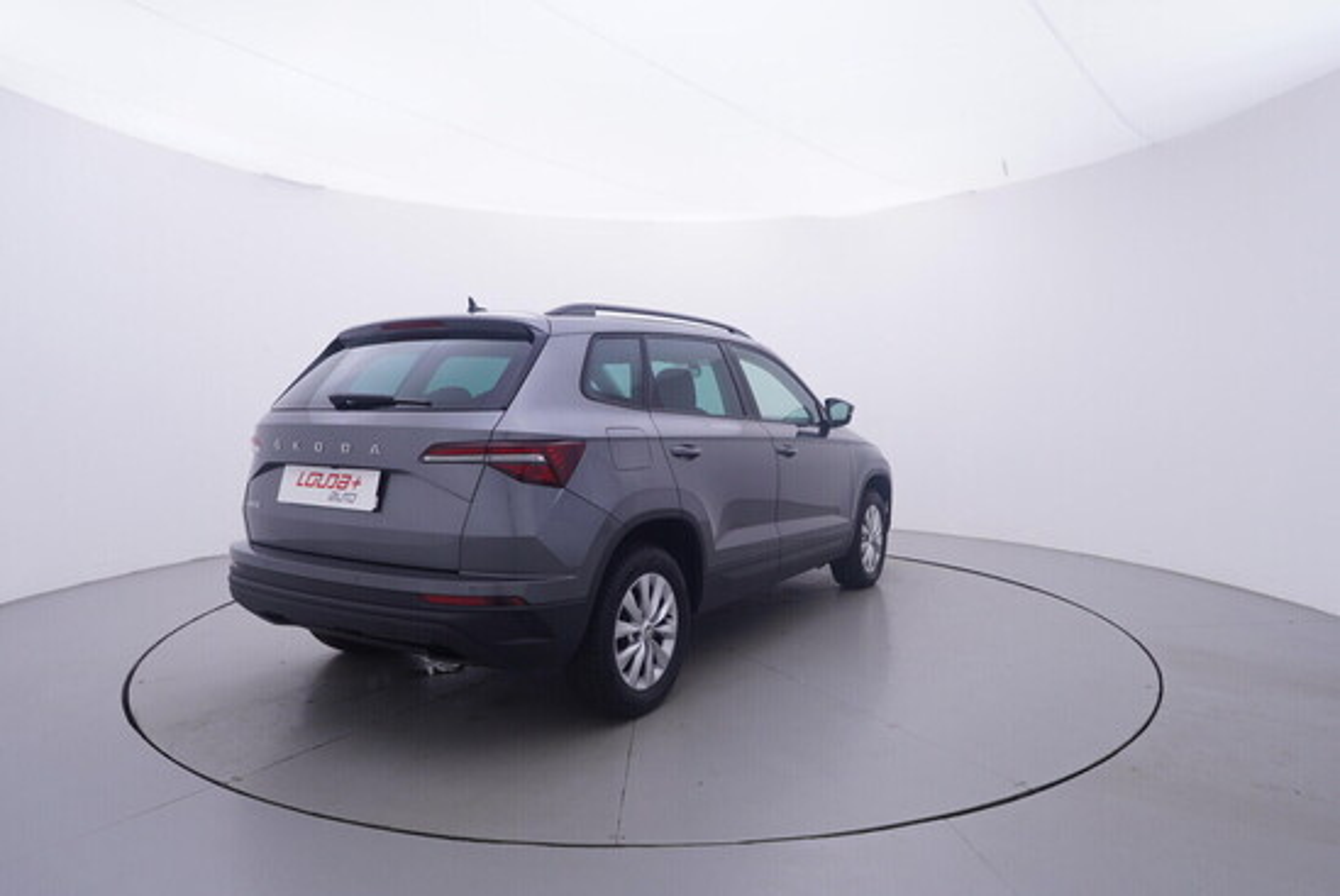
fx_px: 838
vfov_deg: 56.2
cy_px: 448
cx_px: 670
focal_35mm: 22
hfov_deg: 77.3
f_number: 5
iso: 200
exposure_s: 1/80
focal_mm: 15
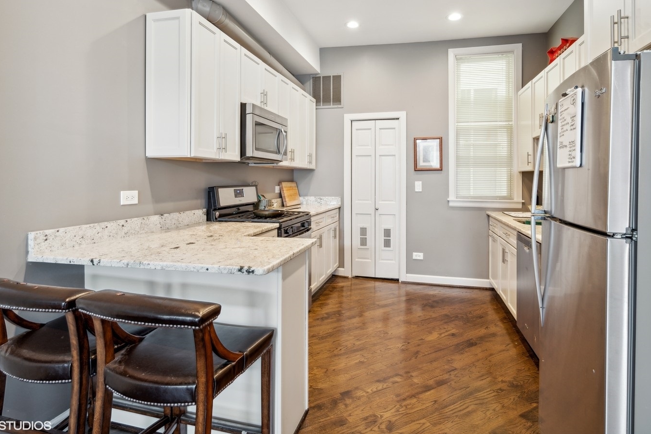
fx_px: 344
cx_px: 338
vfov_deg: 64.1
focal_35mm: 19
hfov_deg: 86.9
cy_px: 179
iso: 320
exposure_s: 1/5
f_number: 9
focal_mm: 16
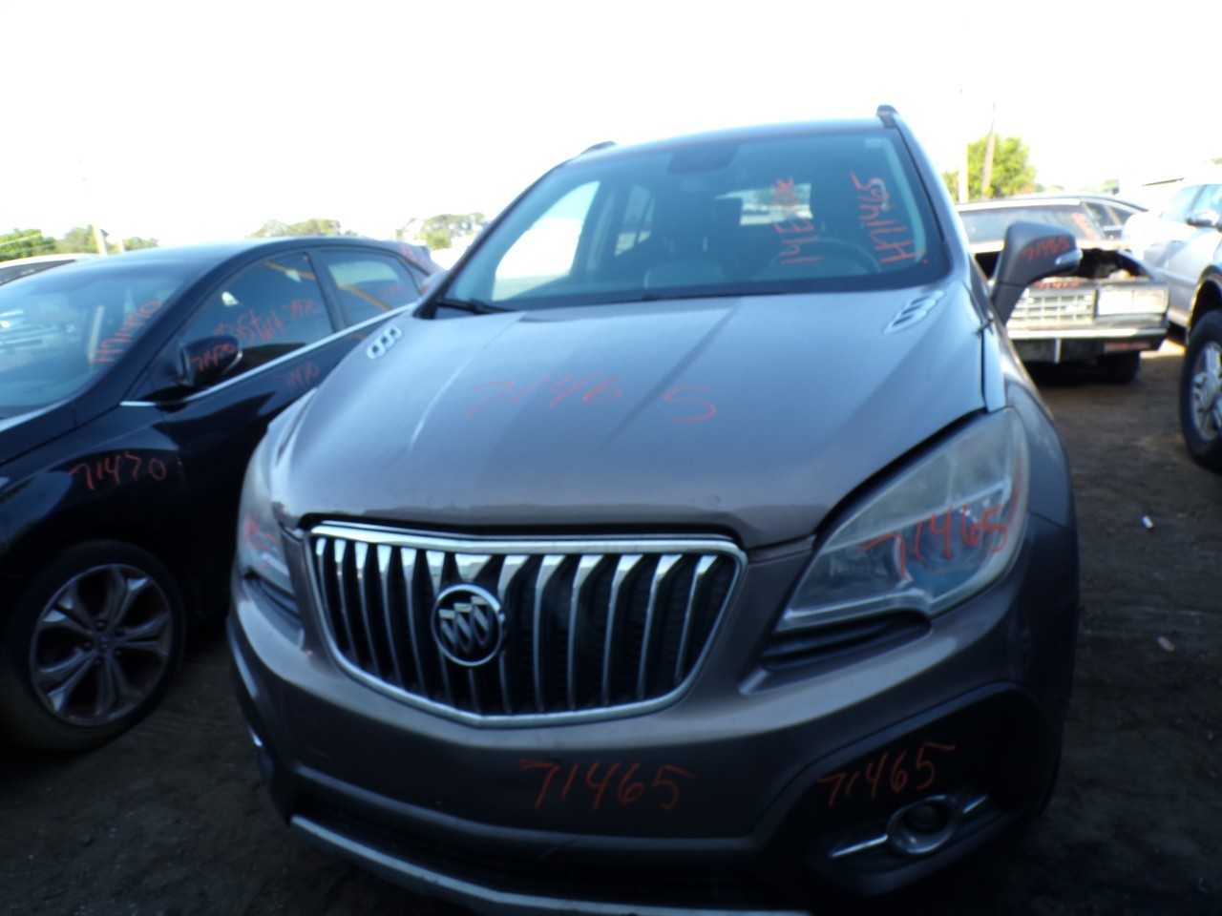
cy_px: 458
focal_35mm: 24
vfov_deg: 56.8
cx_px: 611
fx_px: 847
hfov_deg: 71.6
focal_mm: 4.3
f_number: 4.4
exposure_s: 1/105
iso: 100
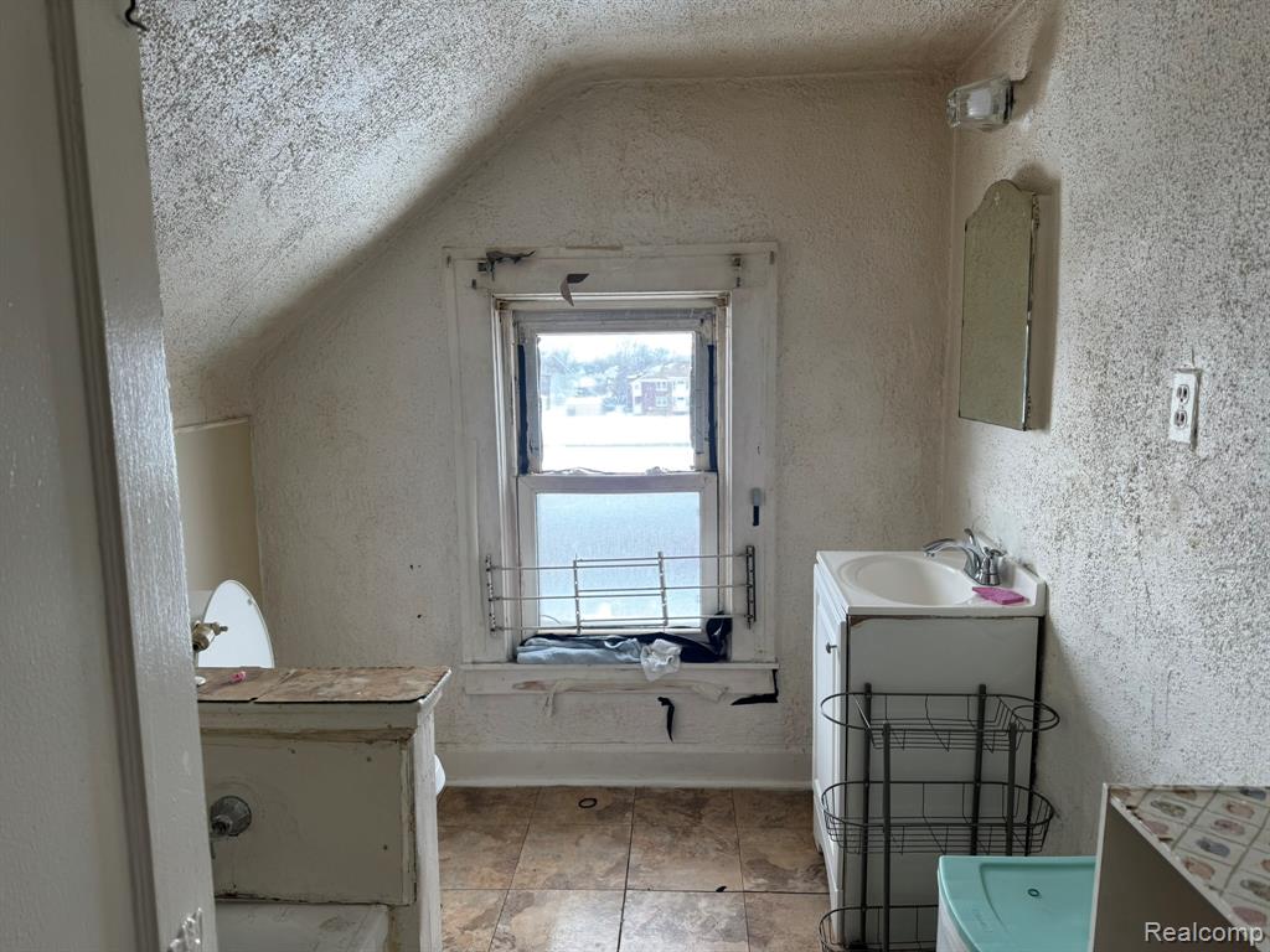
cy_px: 476
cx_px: 635
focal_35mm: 24
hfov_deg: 71.6
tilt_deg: -9.1
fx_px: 881
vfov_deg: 56.8
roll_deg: +1.5
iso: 80
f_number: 1.78
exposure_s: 1/121
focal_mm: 6.76
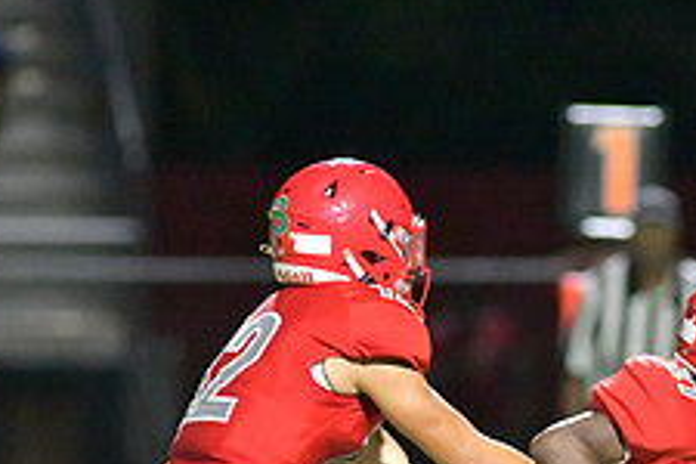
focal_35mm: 774
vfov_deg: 1.8
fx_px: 14963
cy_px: 407
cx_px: 554
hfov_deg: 2.7
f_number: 4
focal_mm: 300
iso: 18000
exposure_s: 1/1250
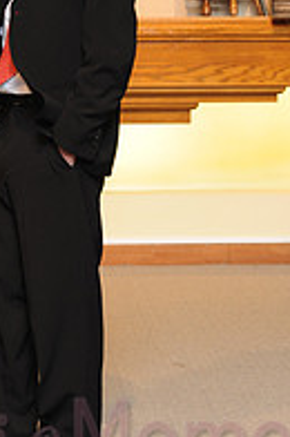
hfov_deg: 8.5
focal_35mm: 161
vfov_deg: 12.7
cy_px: 85
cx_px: 57
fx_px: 1952
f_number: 5
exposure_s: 1/30
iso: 500
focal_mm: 70
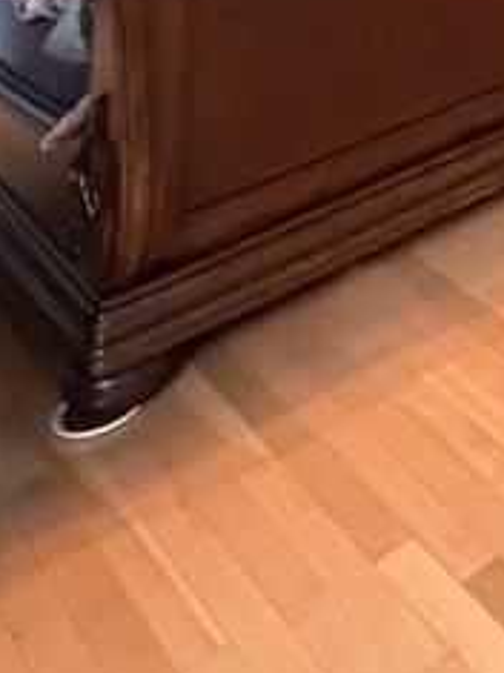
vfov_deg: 23.3
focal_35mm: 61
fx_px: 1185
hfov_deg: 19.3
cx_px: 859
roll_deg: +0.3
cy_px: -410
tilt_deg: -1.7
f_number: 2.2
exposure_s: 1/60
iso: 1000
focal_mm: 2.22
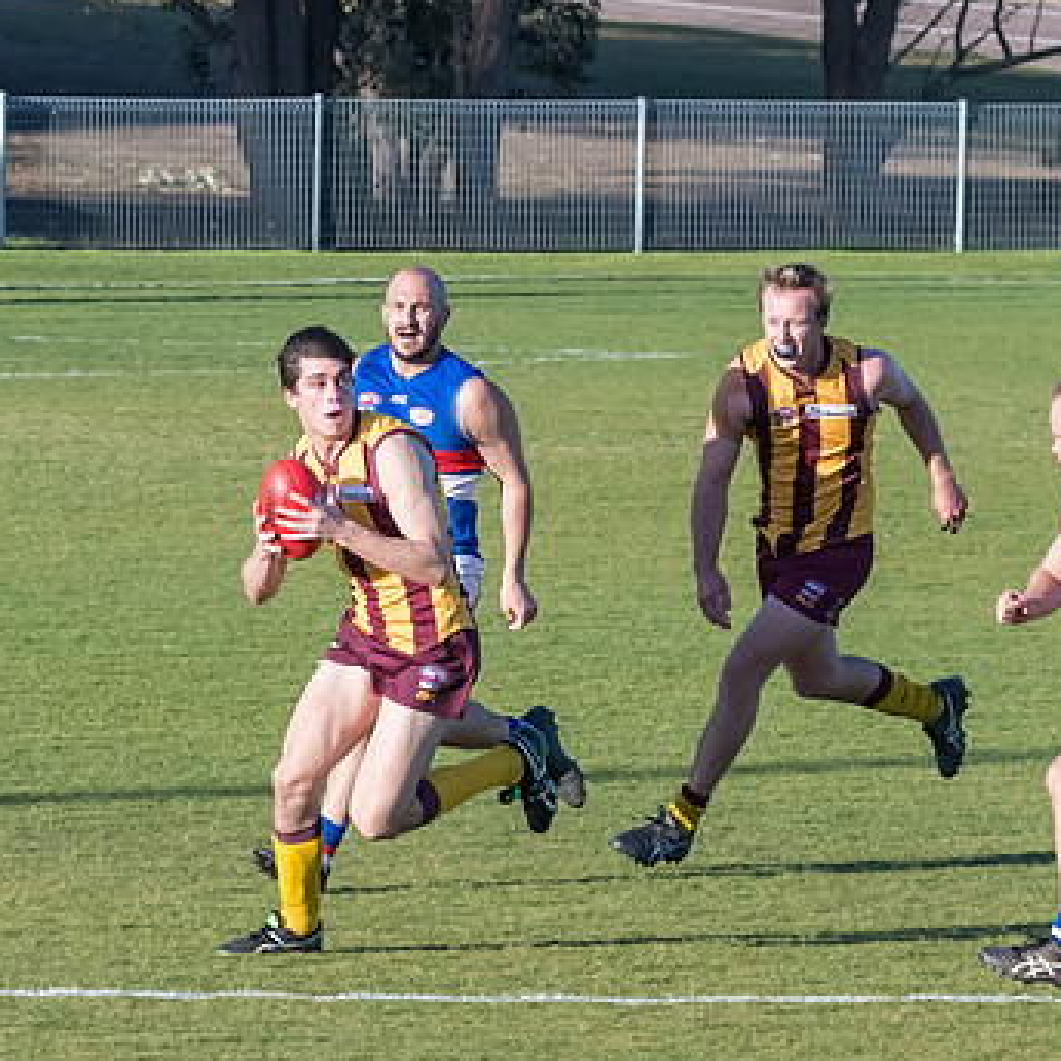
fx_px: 18518
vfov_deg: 3.3
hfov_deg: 3.3
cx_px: 290
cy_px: 777
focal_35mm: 534
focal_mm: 160
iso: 800
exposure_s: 1/1600
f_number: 8
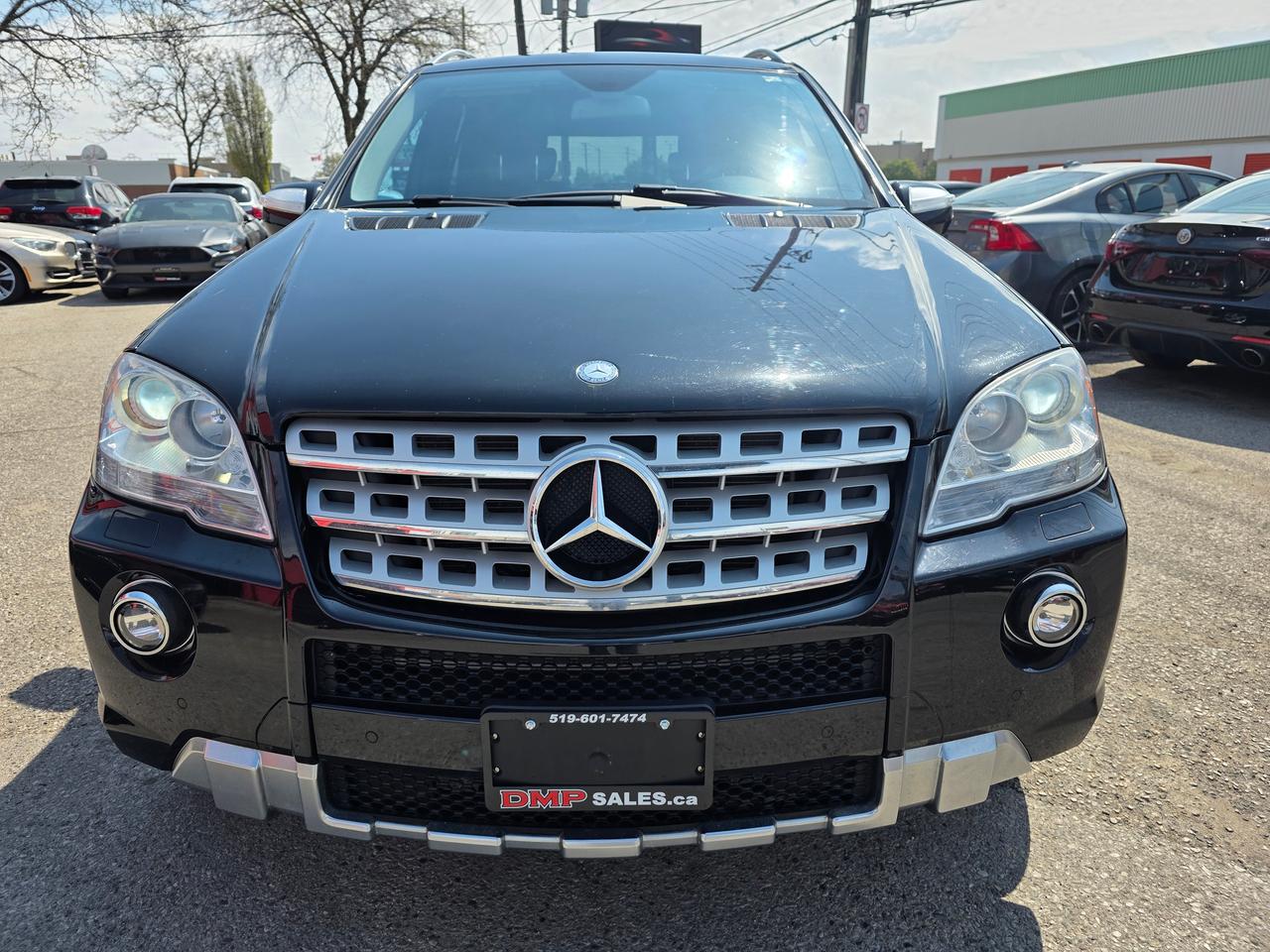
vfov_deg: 58.9
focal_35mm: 23
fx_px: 844
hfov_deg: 73.9
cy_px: 476
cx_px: 635
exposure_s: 1/6574
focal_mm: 6.3
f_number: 1.7
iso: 80
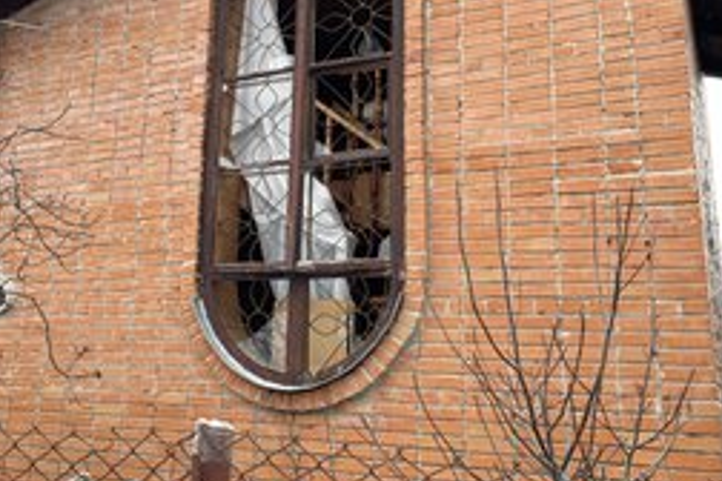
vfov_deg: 31.0
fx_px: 862
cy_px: 175
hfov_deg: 44.9
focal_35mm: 43
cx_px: 249
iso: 32
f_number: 1.6
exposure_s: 1/401
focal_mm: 4.2
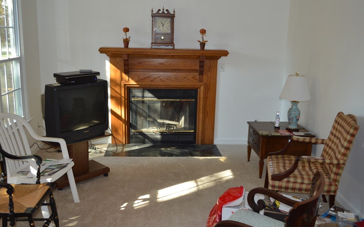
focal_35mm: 36
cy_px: 114
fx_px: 357
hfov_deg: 54.0
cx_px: 182
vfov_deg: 35.3
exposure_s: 1/125
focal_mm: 22
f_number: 4
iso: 360
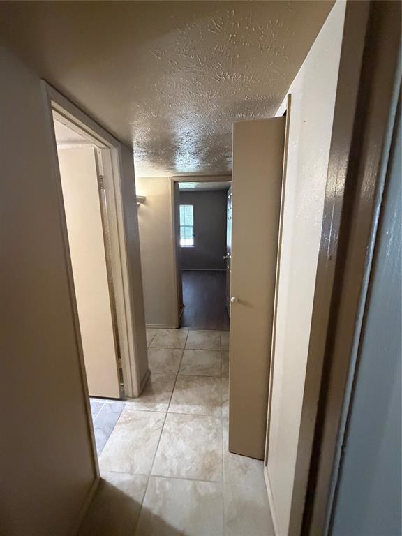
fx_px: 217
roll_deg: +2.3
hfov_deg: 85.7
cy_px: 268
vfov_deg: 102.1
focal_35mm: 14
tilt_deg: -11.8
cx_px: 201
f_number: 2.2
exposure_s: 1/60
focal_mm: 2.22
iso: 1000
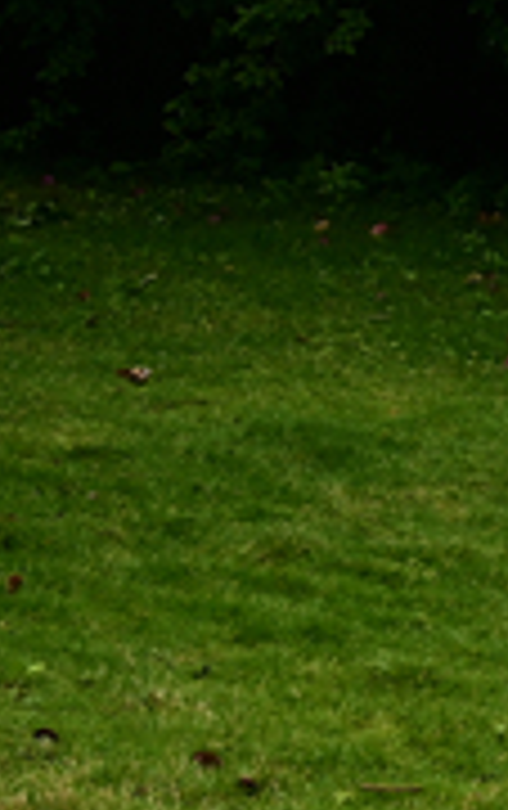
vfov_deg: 9.5
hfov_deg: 5.2
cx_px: 2275
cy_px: -122
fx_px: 4792
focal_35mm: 217
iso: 100
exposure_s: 1/80
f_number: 8
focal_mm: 32
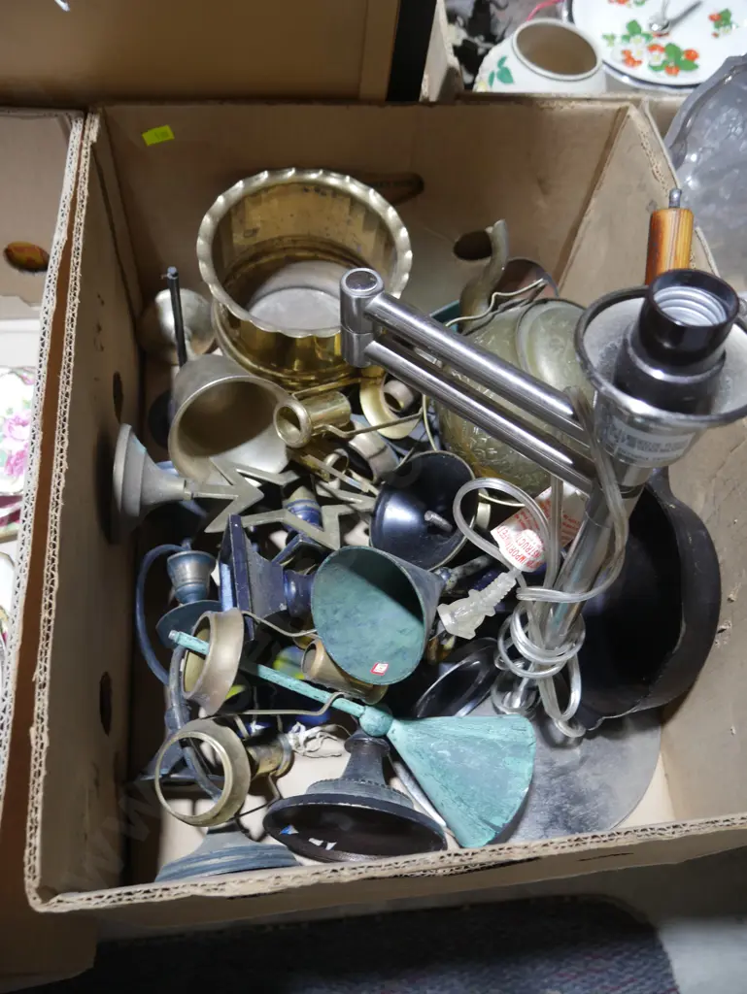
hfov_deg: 46.8
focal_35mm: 30
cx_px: 374
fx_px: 862
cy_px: 497
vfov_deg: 59.9
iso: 320
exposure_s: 1/60
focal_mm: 15
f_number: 3.6
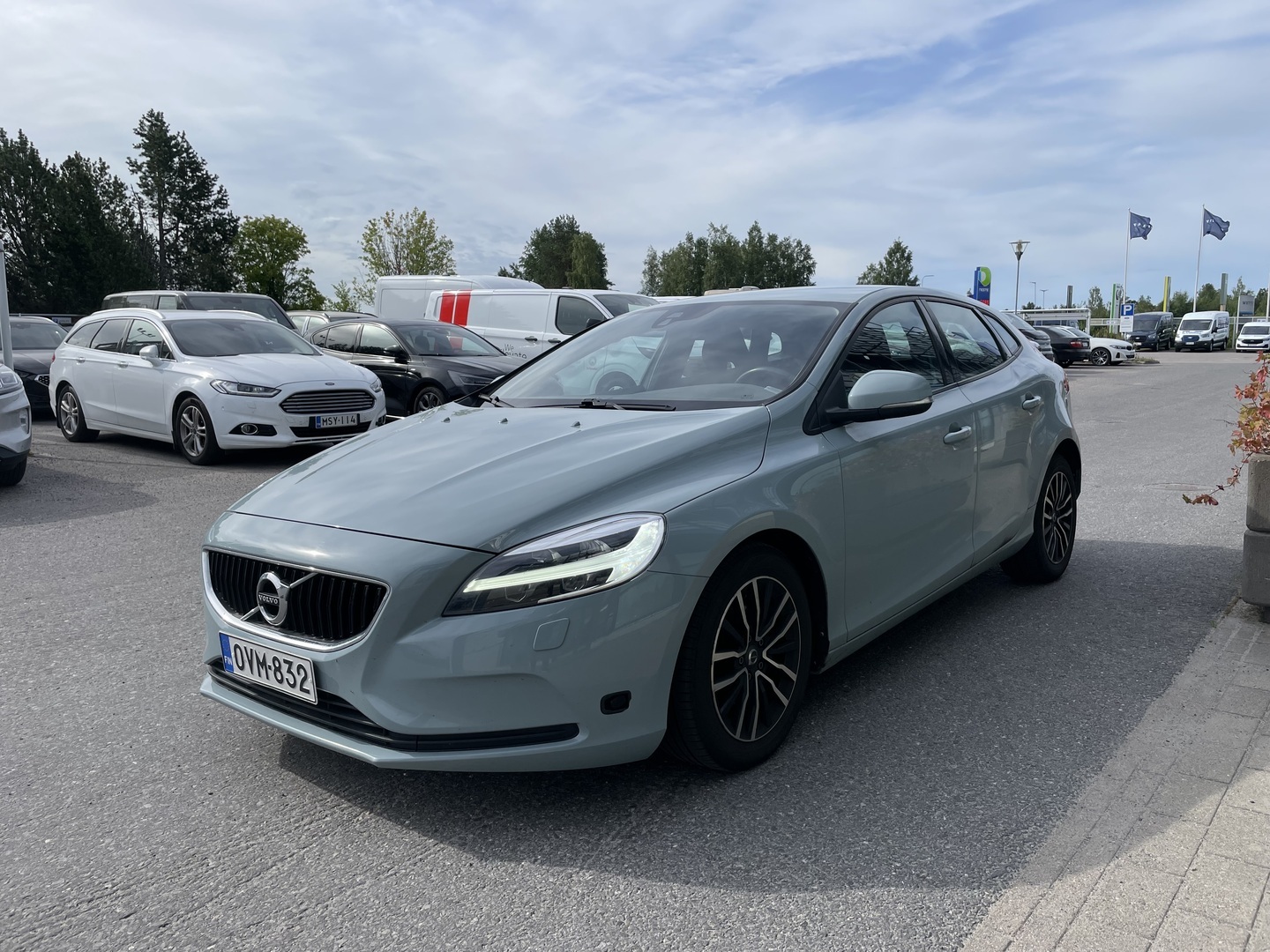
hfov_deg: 67.3
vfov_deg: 53.1
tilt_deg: -7.7
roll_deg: +0.1
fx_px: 954
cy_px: 476
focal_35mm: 26
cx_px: 635
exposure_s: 1/3610
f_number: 1.6
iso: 32
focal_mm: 4.2
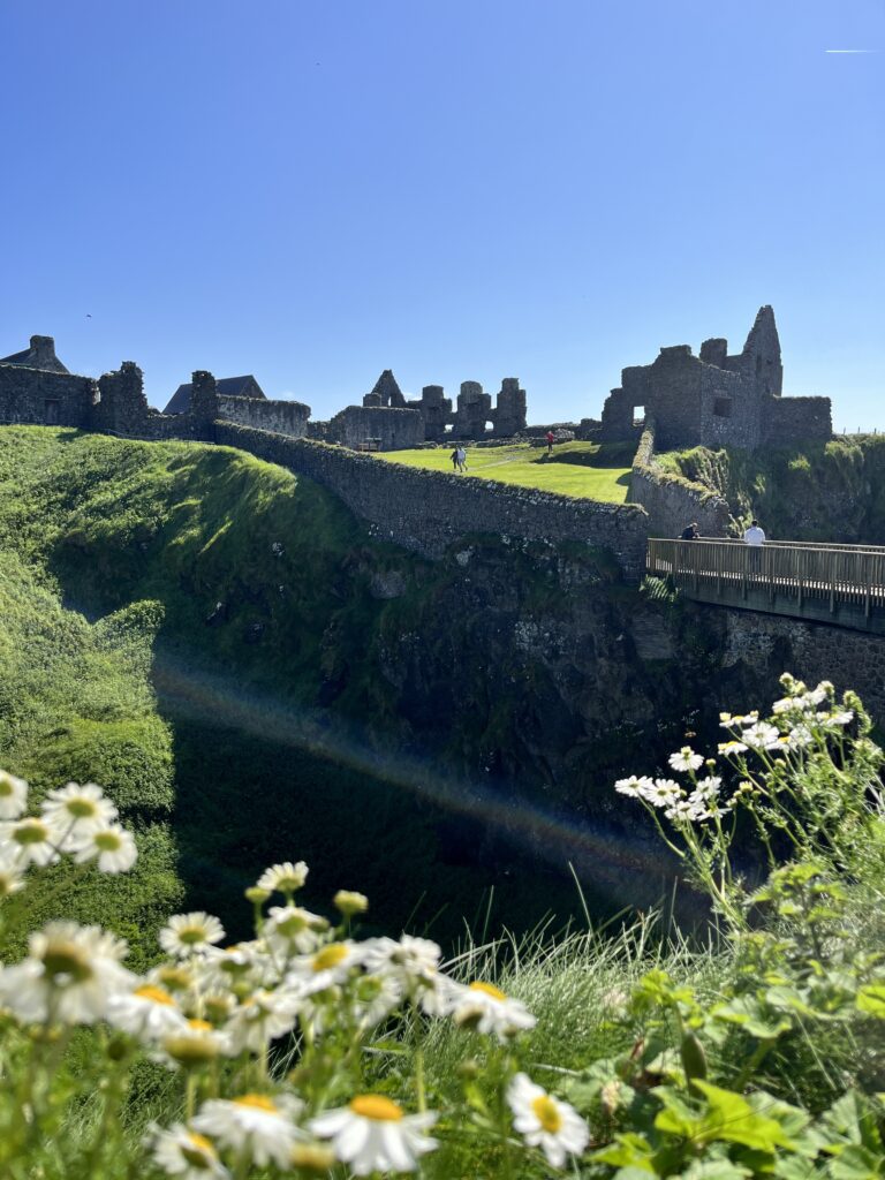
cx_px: 442
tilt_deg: -7.4
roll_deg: +0.9
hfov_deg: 53.1
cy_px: 590
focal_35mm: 26
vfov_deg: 67.3
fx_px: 886
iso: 50
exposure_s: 1/3876
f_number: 1.6
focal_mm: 5.1
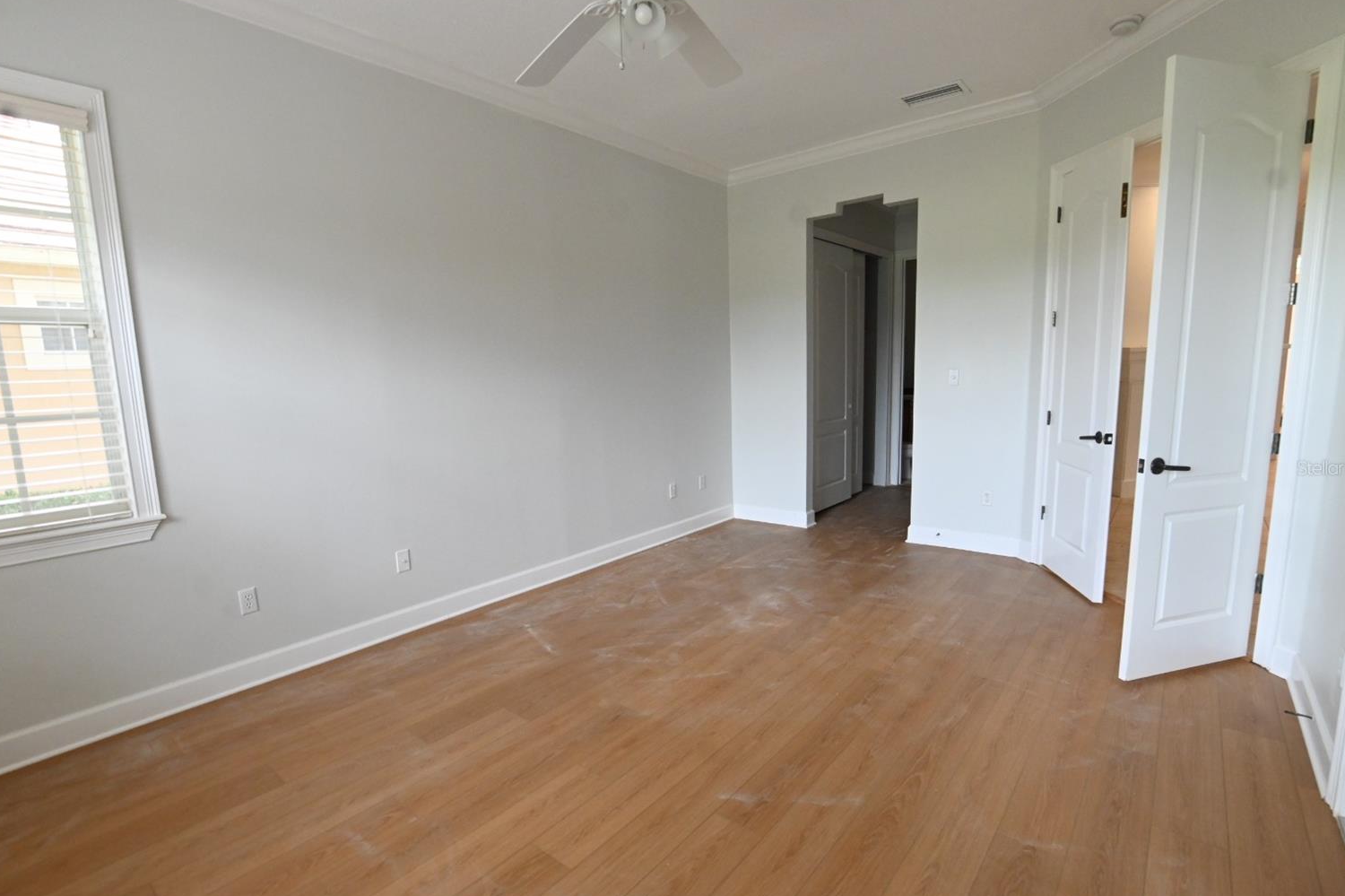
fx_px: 598
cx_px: 664
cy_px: 467
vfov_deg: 73.7
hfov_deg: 96.7
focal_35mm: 16
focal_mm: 10
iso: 2000
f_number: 8
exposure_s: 1/40
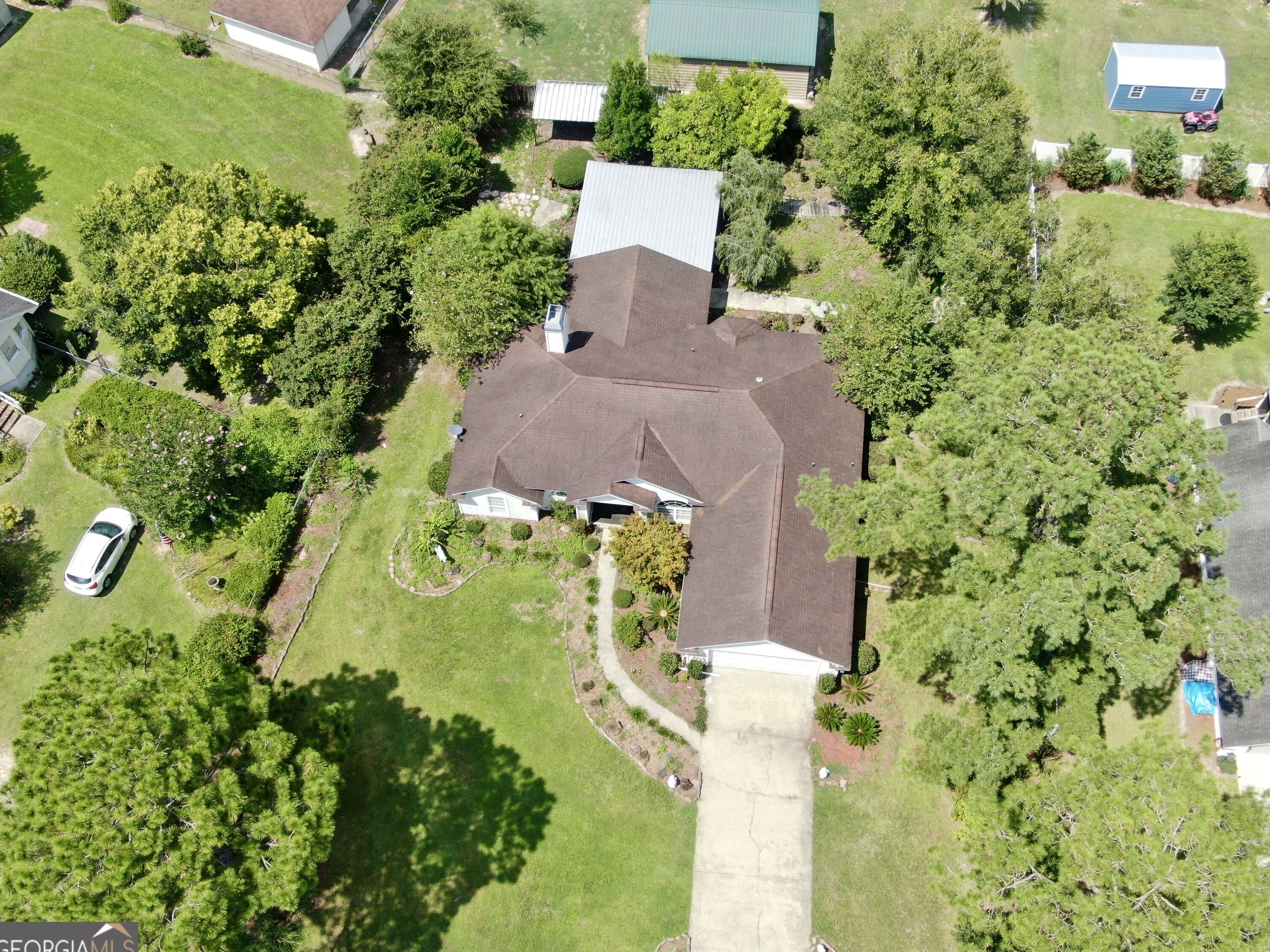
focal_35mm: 40
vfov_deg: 36.0
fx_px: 1467
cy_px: 482
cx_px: 643
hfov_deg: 46.8
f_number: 3.4
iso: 100
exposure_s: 1/640
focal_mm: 6.77
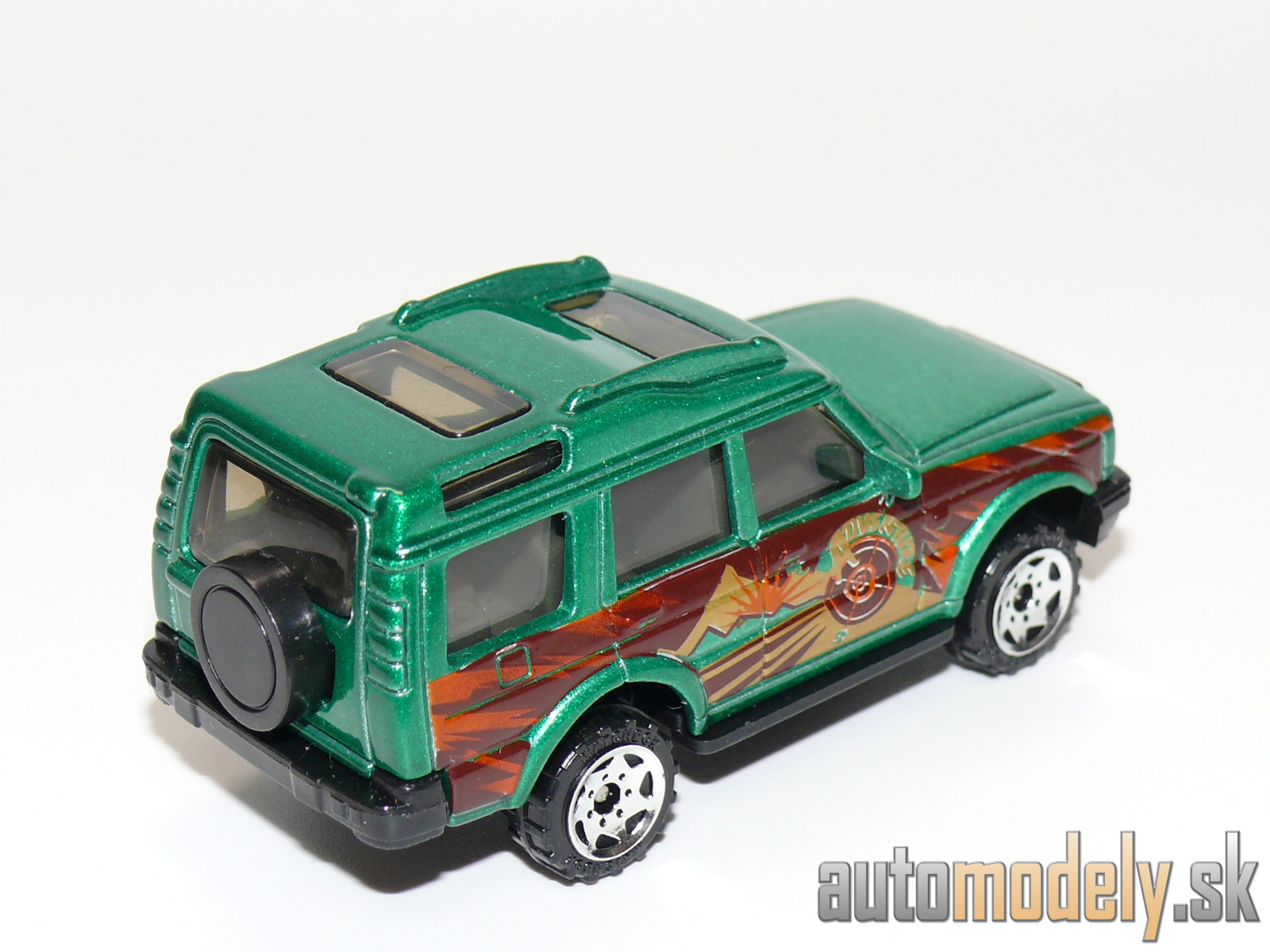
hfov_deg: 20.2
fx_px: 3559
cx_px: 635
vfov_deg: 15.2
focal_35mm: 97
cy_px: 476
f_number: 4
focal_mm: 13.2
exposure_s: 1/30
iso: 100
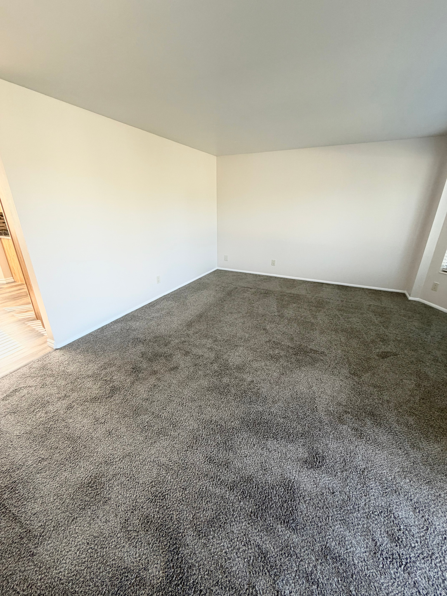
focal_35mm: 14
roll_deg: +1.3
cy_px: 298
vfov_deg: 102.1
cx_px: 224
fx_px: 241
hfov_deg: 85.7
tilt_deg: -20.4
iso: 125
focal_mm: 2.22
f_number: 2.2
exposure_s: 1/121
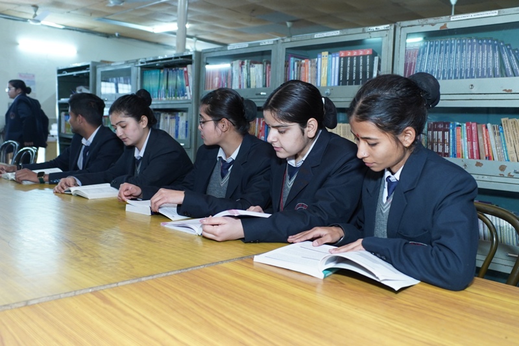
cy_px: 173
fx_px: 432
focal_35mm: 30
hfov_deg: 61.9
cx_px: 260
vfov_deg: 43.6
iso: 1250
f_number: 2.8
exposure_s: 1/160
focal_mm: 20
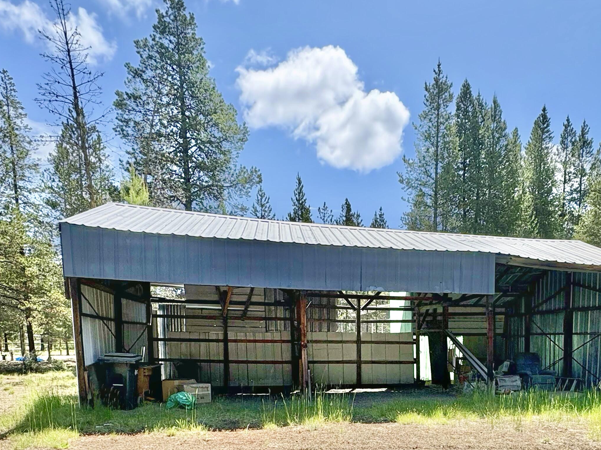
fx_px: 295
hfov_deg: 91.0
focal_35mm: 17
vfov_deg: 74.6
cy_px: 207
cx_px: 291
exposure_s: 1/1178
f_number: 2.2
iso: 64
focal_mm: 2.22
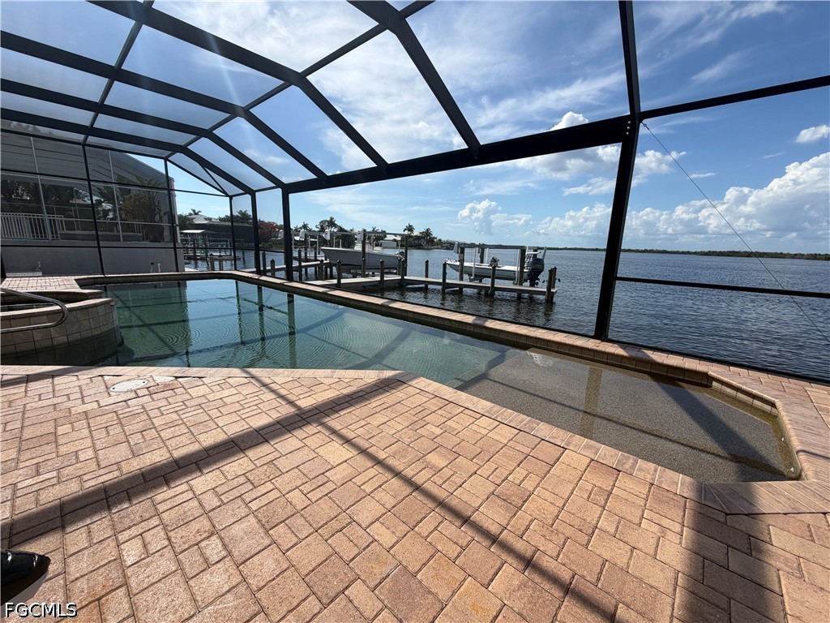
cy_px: 312
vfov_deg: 85.7
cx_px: 415
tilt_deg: -11.7
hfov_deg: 102.1
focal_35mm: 14
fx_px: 336
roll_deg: -1.5
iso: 20
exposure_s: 1/770
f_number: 2.2
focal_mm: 2.22
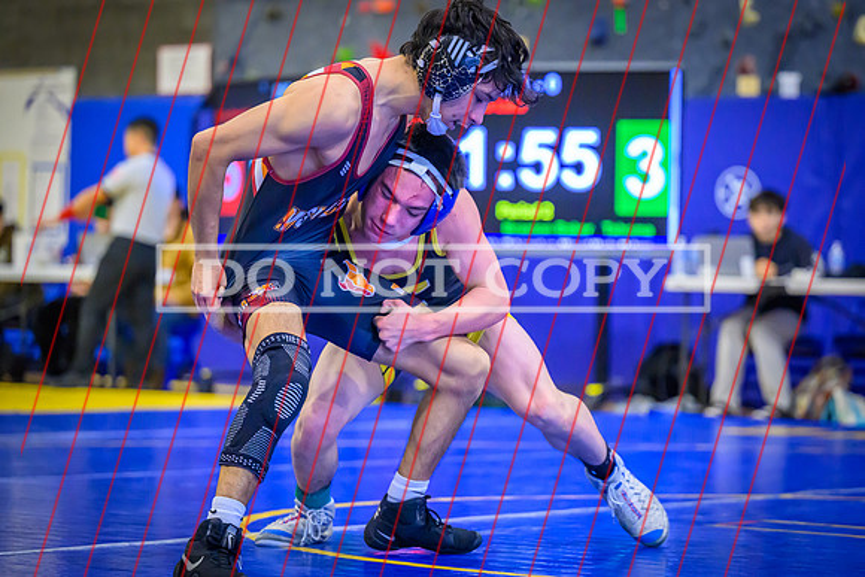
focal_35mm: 125
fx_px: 3006
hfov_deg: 16.4
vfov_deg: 11.0
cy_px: 307
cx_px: 488
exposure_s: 1/640
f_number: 2.8
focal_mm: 110
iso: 8000
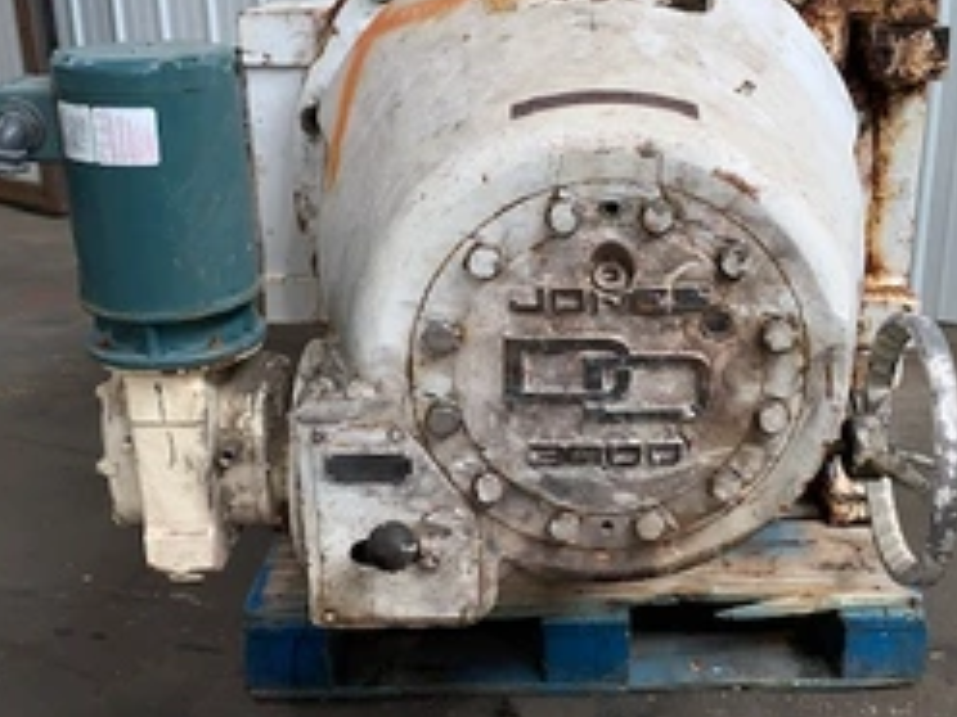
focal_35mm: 42
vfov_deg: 34.3
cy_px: 308
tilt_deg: -18.3
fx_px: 1161
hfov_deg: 44.5
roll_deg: -1.5
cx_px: 594
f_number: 1.8
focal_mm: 4.25
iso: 32
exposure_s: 1/121
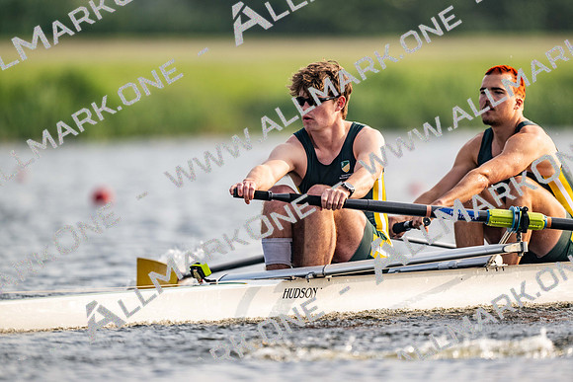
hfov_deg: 3.4
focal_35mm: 600
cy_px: 191
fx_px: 9552
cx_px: 286
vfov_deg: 2.3
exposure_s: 1/2500
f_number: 4
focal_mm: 600
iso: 320
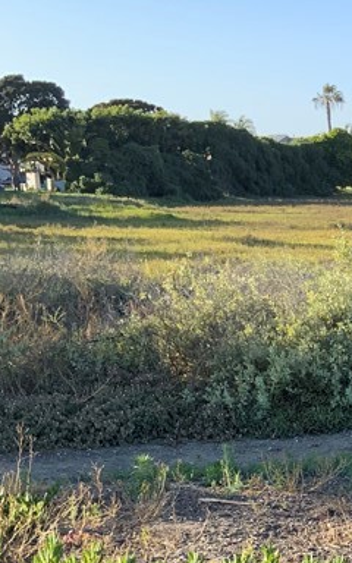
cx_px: 364
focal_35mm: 82
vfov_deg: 24.0
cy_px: 575
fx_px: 1259
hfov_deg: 15.6
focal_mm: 3
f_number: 1.8
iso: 16
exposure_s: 1/674
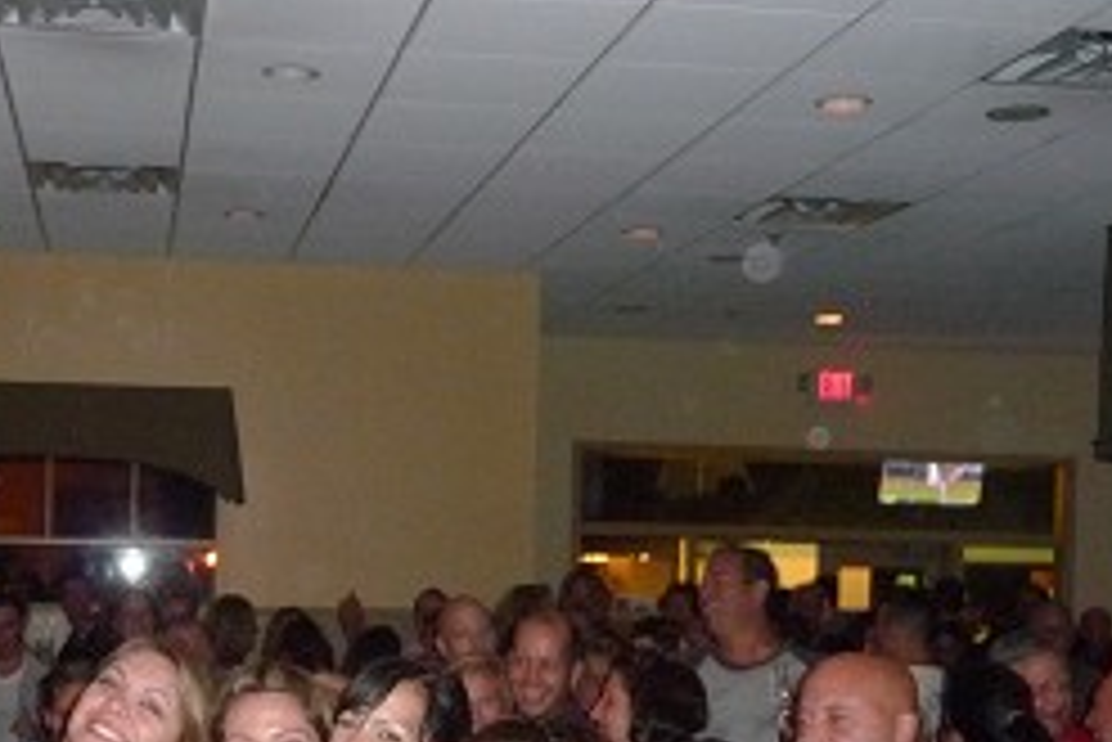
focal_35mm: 59
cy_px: 659
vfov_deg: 22.5
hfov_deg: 33.5
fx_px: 1823
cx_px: 342
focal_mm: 4.7
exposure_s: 1/8
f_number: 3.3
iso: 500
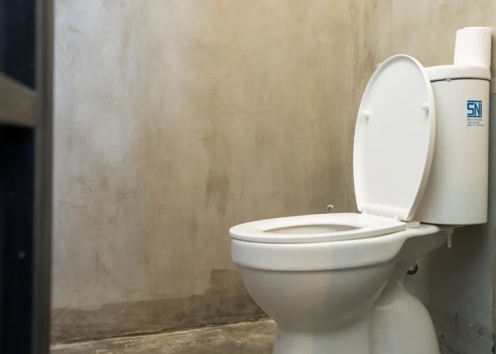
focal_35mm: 42
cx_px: 301
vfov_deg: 33.3
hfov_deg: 45.2
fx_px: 592
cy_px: 150
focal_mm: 30
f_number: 7.1
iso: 400
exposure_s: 1/2
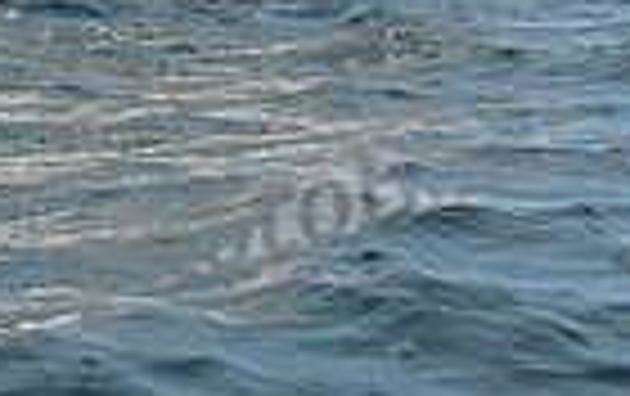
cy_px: -439
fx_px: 5073
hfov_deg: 7.0
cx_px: -162
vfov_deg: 4.4
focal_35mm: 295
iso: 320
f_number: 9
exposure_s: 1/1250
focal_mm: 70
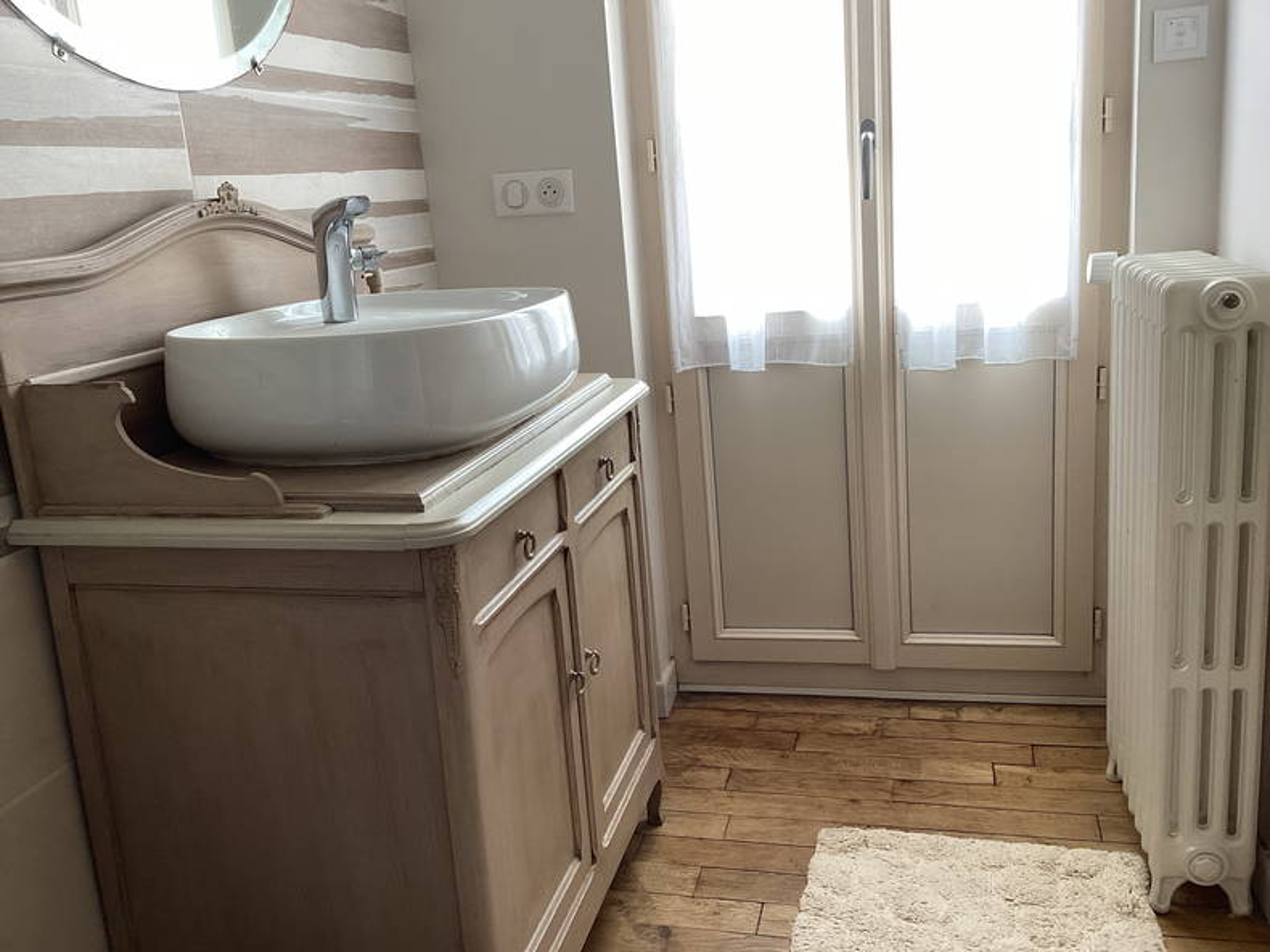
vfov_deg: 45.4
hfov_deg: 58.4
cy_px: 476
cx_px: 635
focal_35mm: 31
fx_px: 1137
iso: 80
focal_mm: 3.3
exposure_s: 1/120
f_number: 2.4
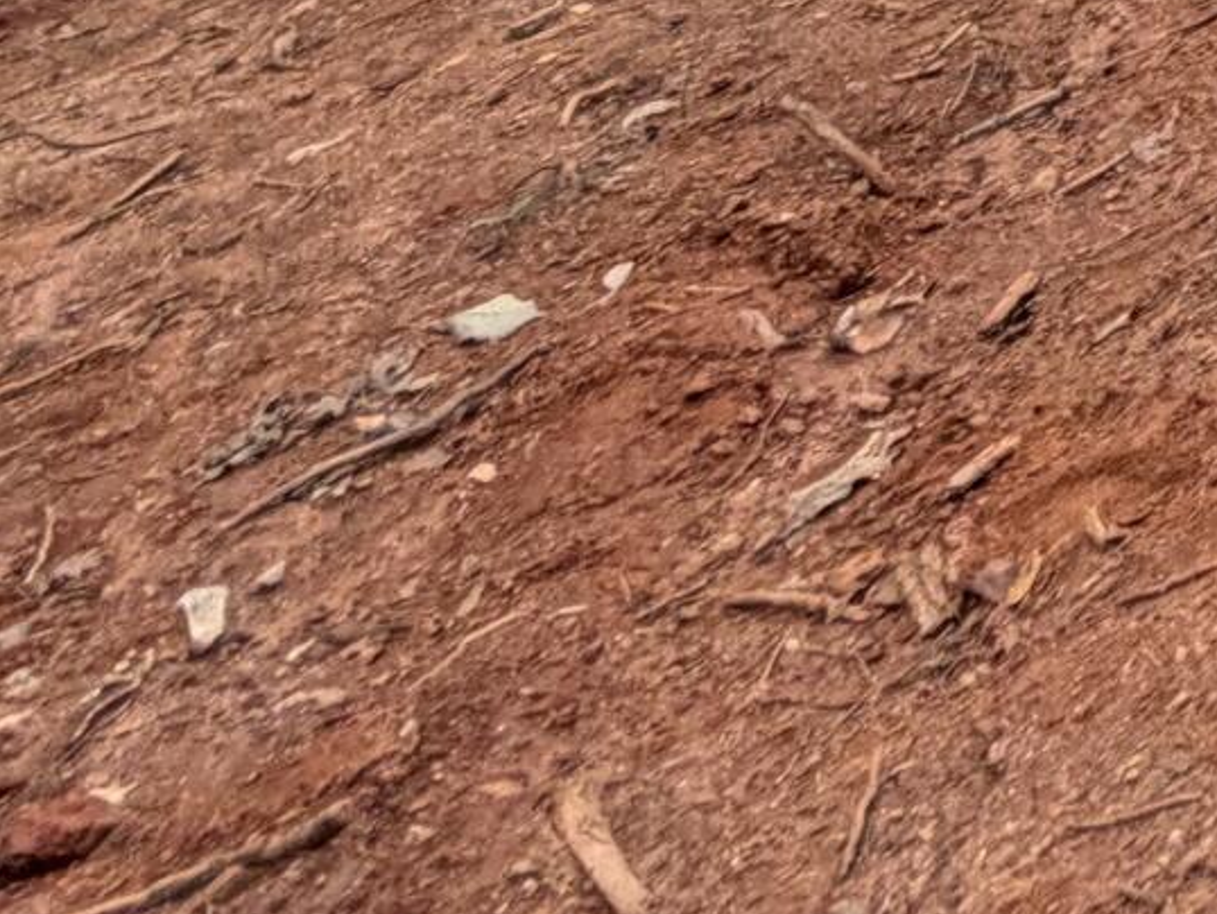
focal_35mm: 78
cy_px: -1102
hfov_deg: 18.0
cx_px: 2375
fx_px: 2743
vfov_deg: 14.4
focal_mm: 2.22
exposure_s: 1/241
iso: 40
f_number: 2.2
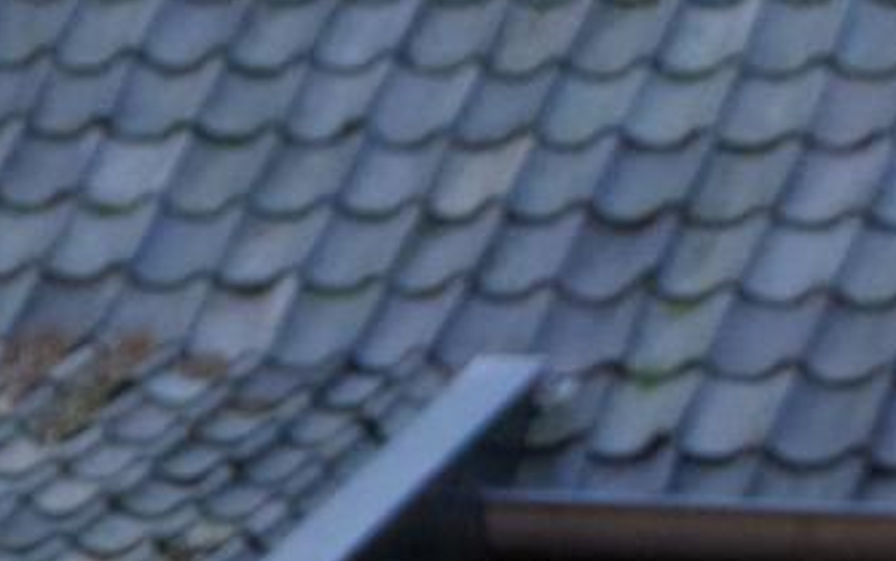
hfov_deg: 4.4
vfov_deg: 2.8
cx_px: -802
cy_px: 938
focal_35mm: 469
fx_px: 11456
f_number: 4.5
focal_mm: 40
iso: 1600
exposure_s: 1/100
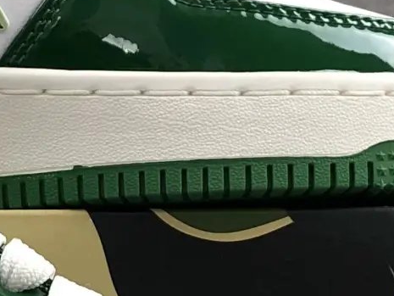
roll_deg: +0.9
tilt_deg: +8.2
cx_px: -7
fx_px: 1753
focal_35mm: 154
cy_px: 245
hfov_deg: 12.7
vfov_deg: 9.6
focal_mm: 3.99
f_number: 1.8
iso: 25
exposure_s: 1/33
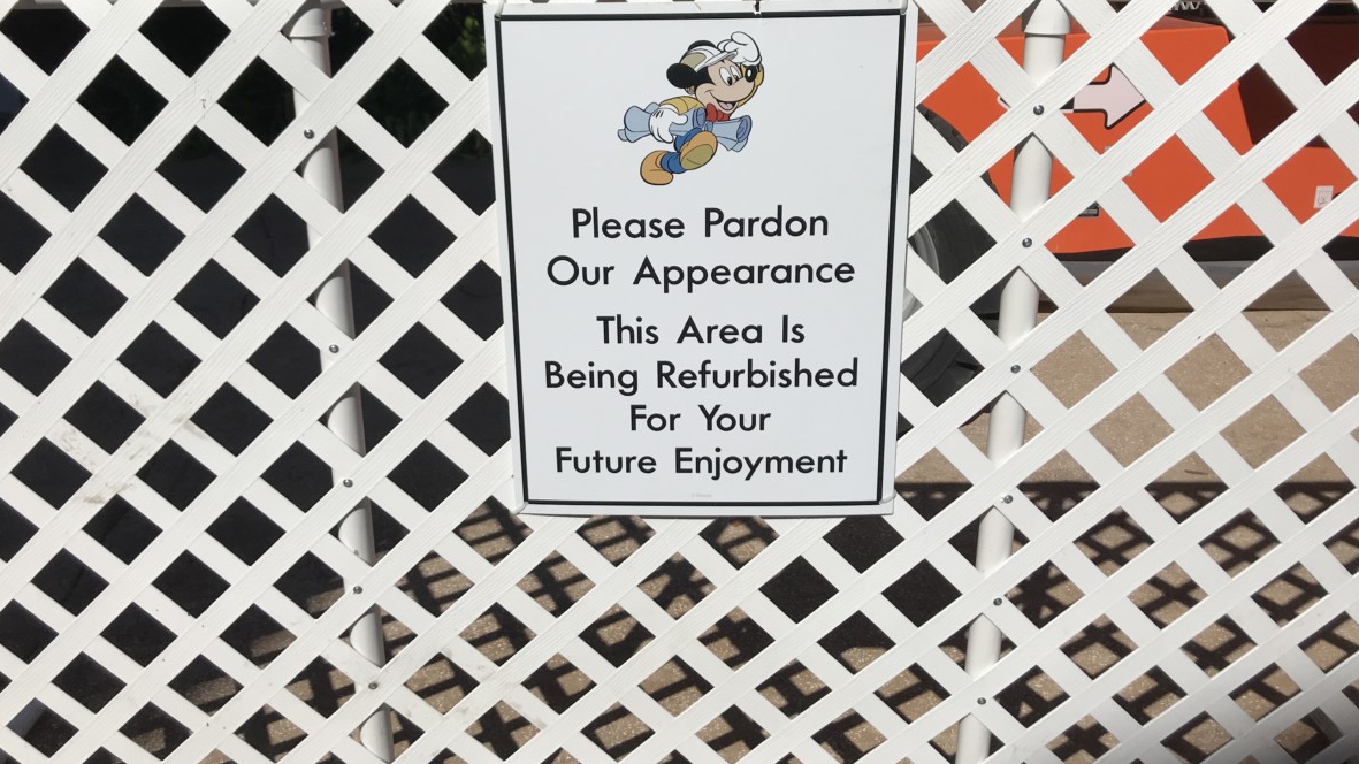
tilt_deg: -17.0
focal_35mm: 31
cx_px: 670
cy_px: 281
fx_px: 1117
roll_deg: +1.8
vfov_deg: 37.5
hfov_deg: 62.6
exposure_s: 1/8000
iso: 25
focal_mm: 3.99
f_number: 1.8
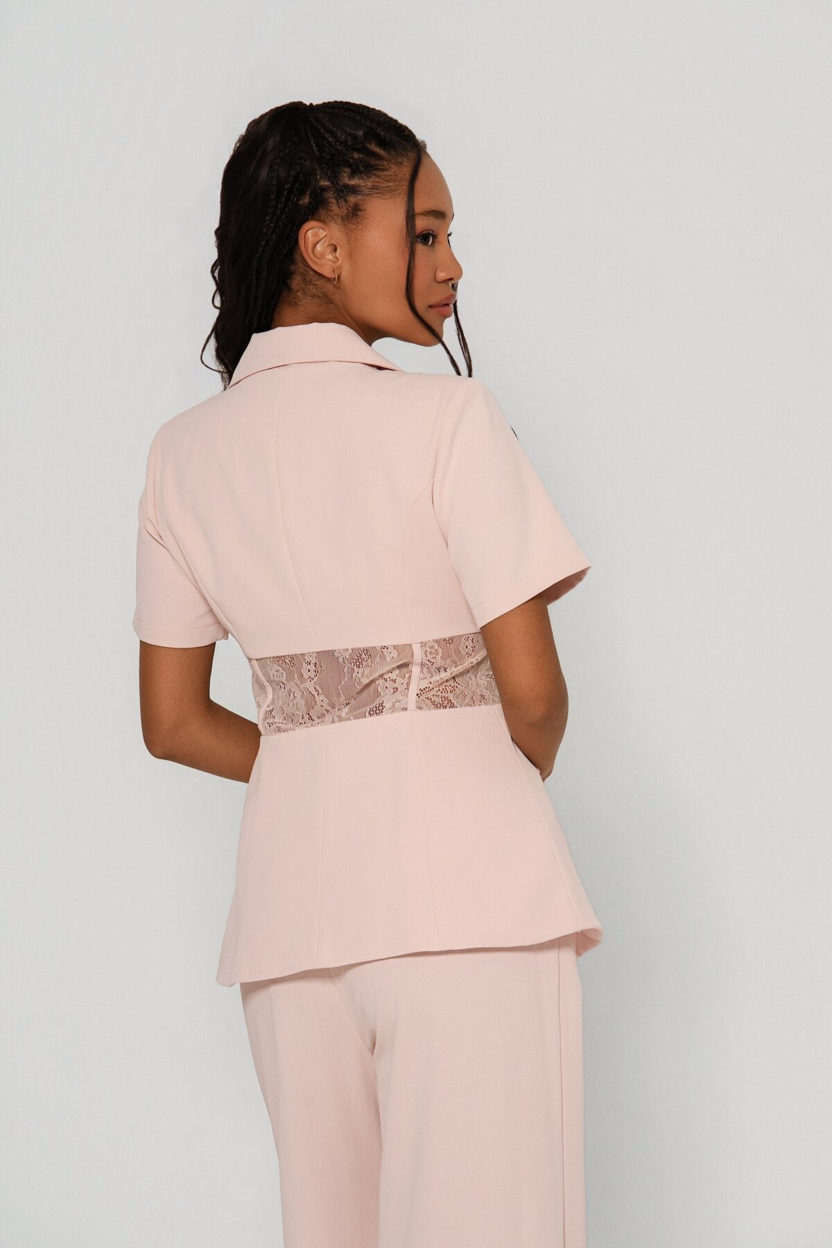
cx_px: 416
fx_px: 4264
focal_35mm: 123
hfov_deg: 11.1
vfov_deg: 16.7
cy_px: 624
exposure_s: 1/160
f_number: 9
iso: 100
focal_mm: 123
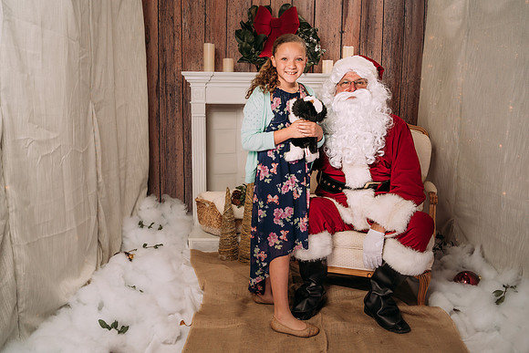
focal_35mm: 37
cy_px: 180
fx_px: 537
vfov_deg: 36.4
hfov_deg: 52.4
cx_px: 270
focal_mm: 35
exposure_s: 1/100
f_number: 6.3
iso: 100
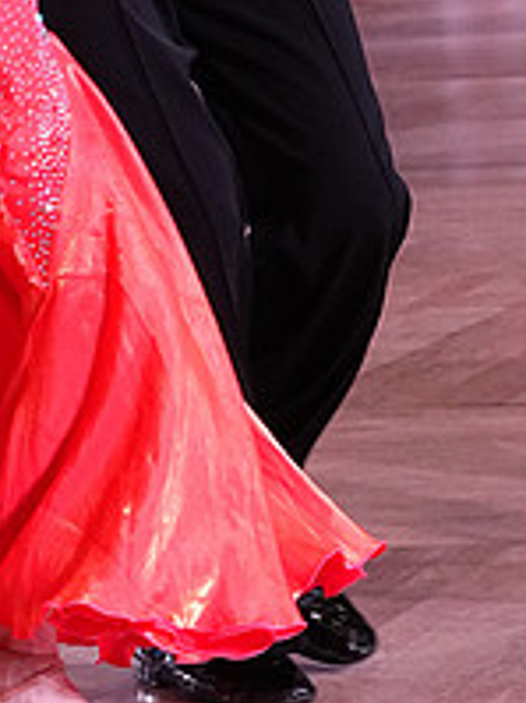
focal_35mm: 289
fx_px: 5862
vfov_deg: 6.8
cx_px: -90
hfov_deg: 5.1
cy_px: -177
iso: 3200
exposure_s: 1/320
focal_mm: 69
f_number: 6.3
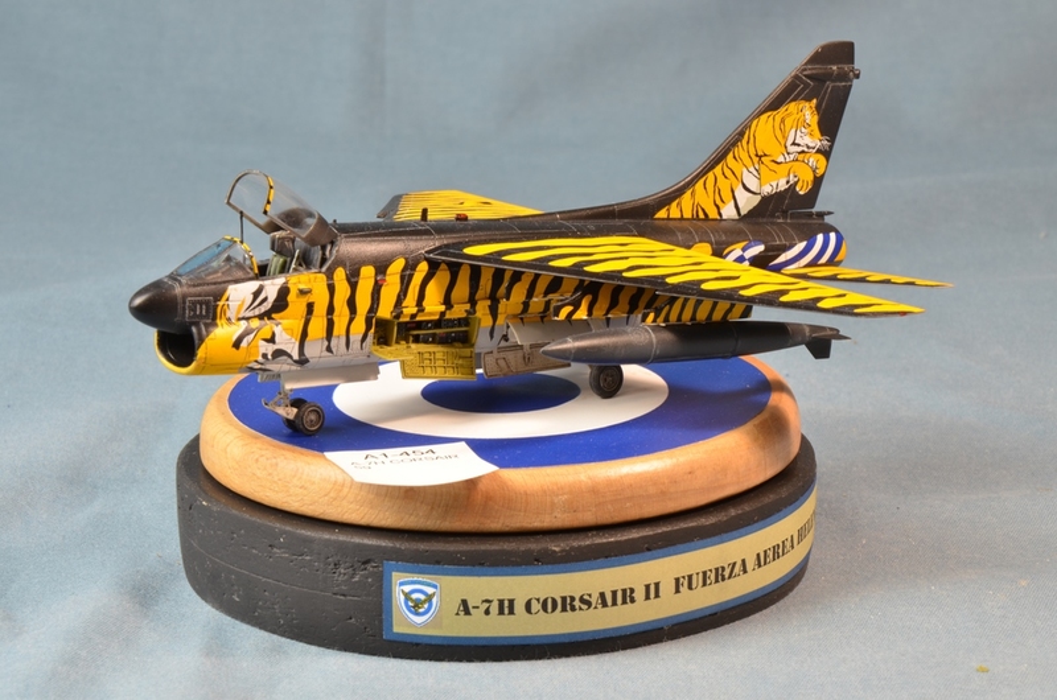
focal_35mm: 128
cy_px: 350
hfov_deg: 16.1
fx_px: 3736
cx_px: 528
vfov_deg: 10.7
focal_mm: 85
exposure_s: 1/1.3
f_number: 20
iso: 200
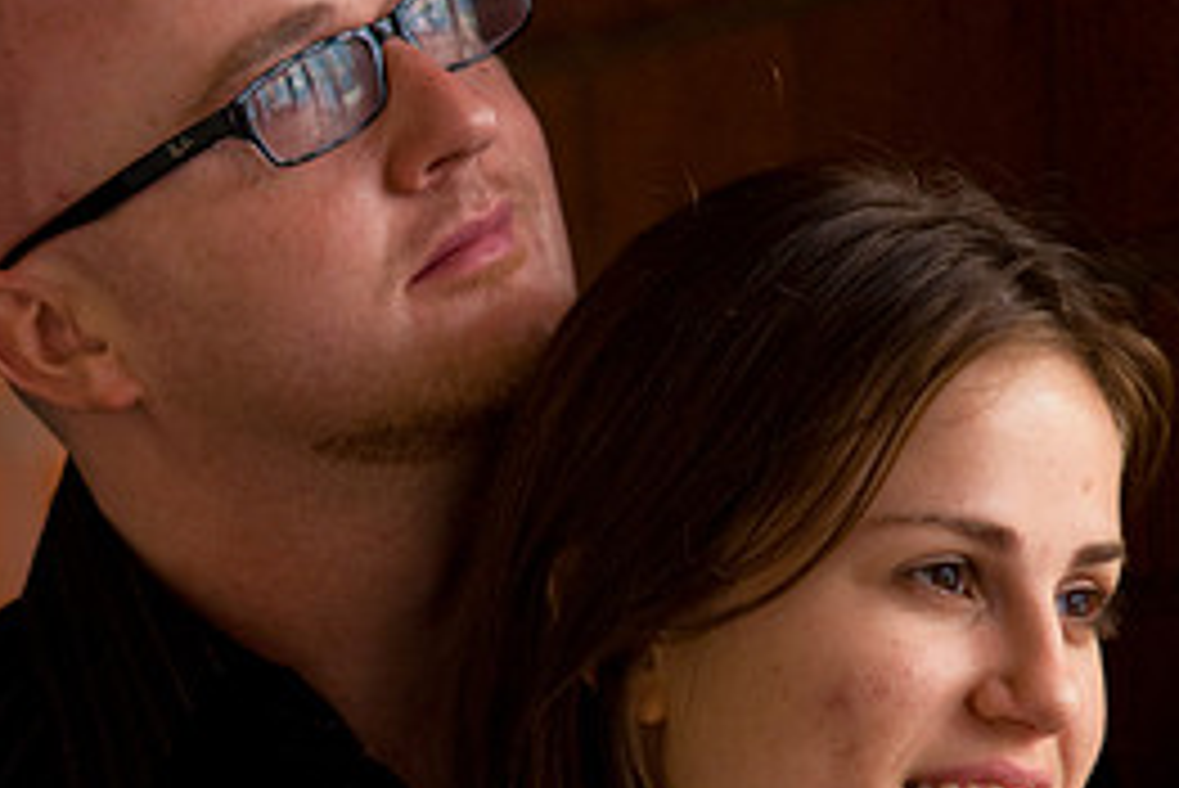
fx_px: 15764
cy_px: 531
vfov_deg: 2.9
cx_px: 180
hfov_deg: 4.3
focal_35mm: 481
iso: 400
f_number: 2.8
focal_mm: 145
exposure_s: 1/160
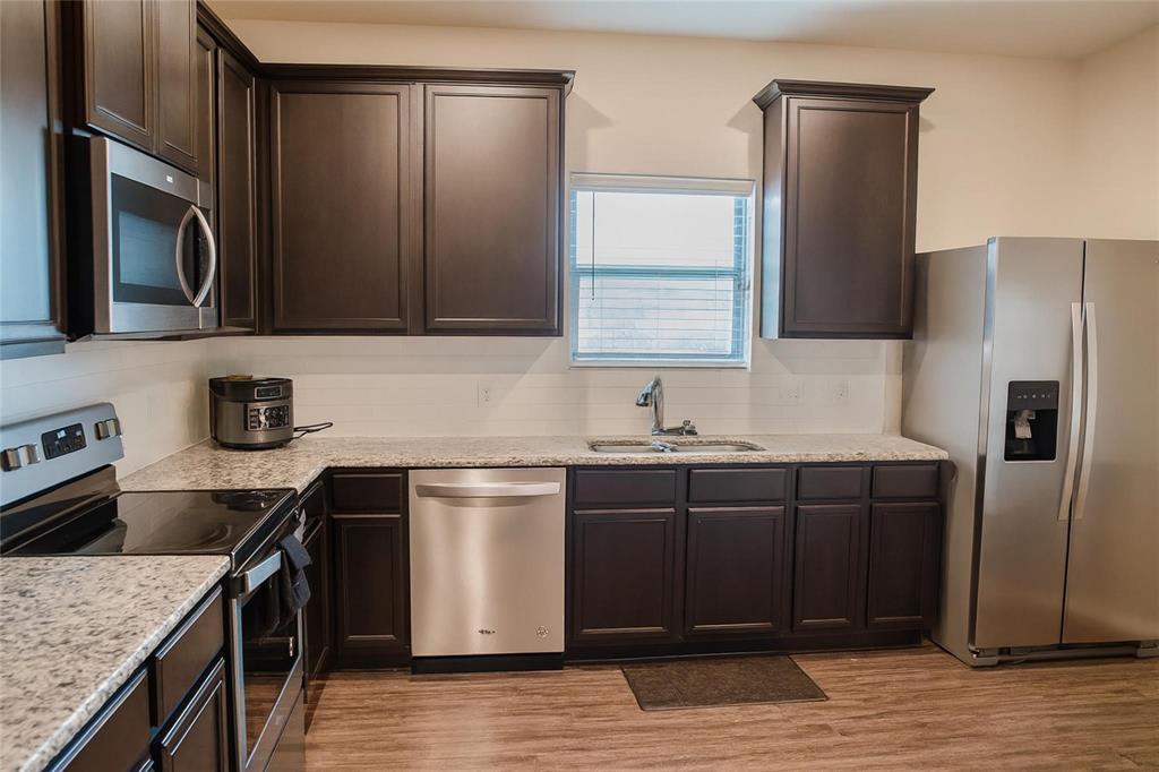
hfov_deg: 73.8
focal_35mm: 24
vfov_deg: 53.1
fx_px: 772
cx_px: 580
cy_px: 386
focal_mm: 16
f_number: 4
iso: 400
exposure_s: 1/30
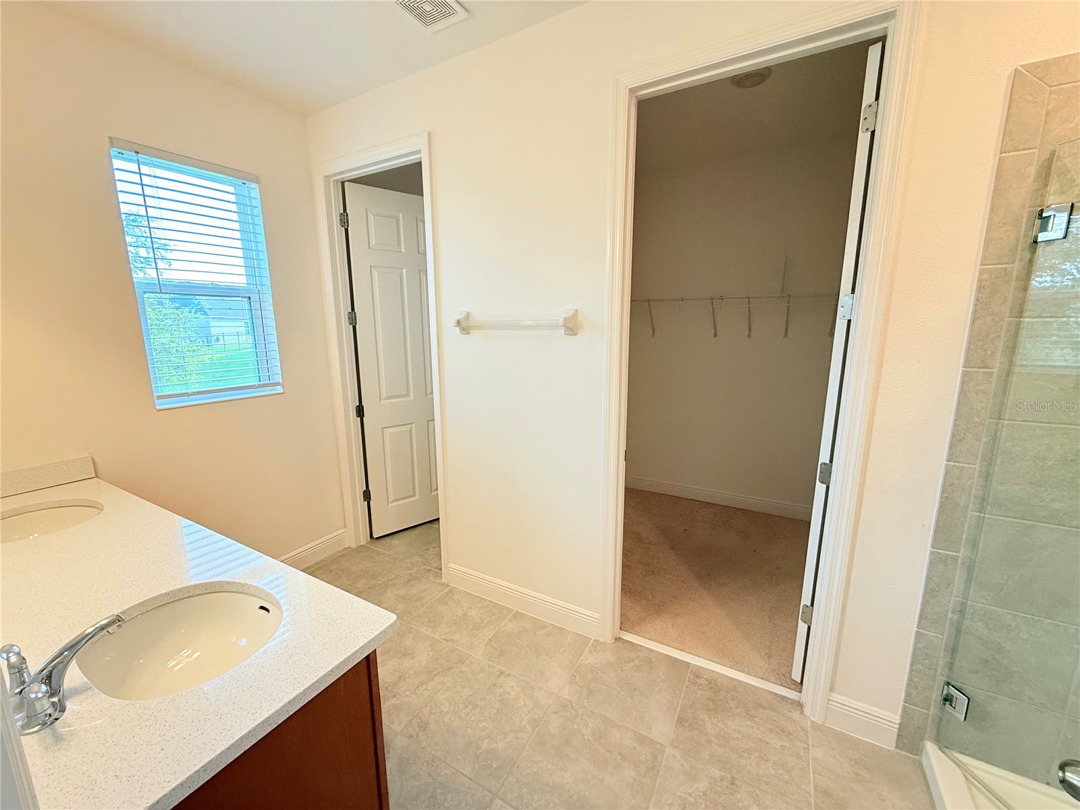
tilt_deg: -9.5
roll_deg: +0.1
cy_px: 405
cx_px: 540
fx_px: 437
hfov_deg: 102.1
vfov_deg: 85.7
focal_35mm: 14
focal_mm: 2.22
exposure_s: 1/120
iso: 160
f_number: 2.2
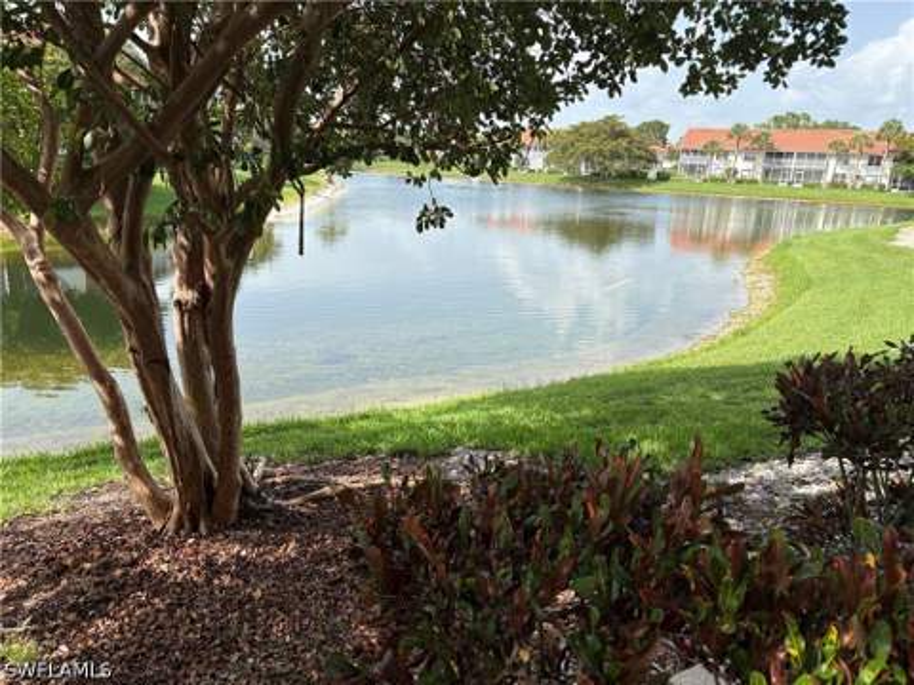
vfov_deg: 53.1
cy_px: 342
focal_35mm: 26
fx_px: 687
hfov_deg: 67.3
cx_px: 457
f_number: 1.6
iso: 50
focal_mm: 5.96
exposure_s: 1/1484
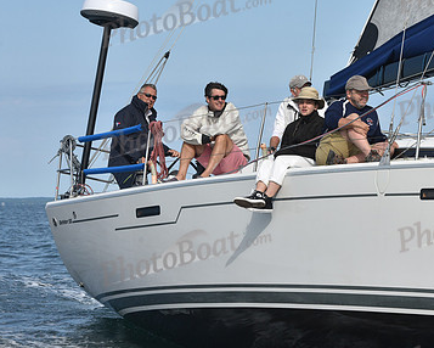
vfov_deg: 9.7
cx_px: 336
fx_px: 2056
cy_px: 175
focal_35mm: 160
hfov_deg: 12.0
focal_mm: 105
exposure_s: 1/1000
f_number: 10
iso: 320
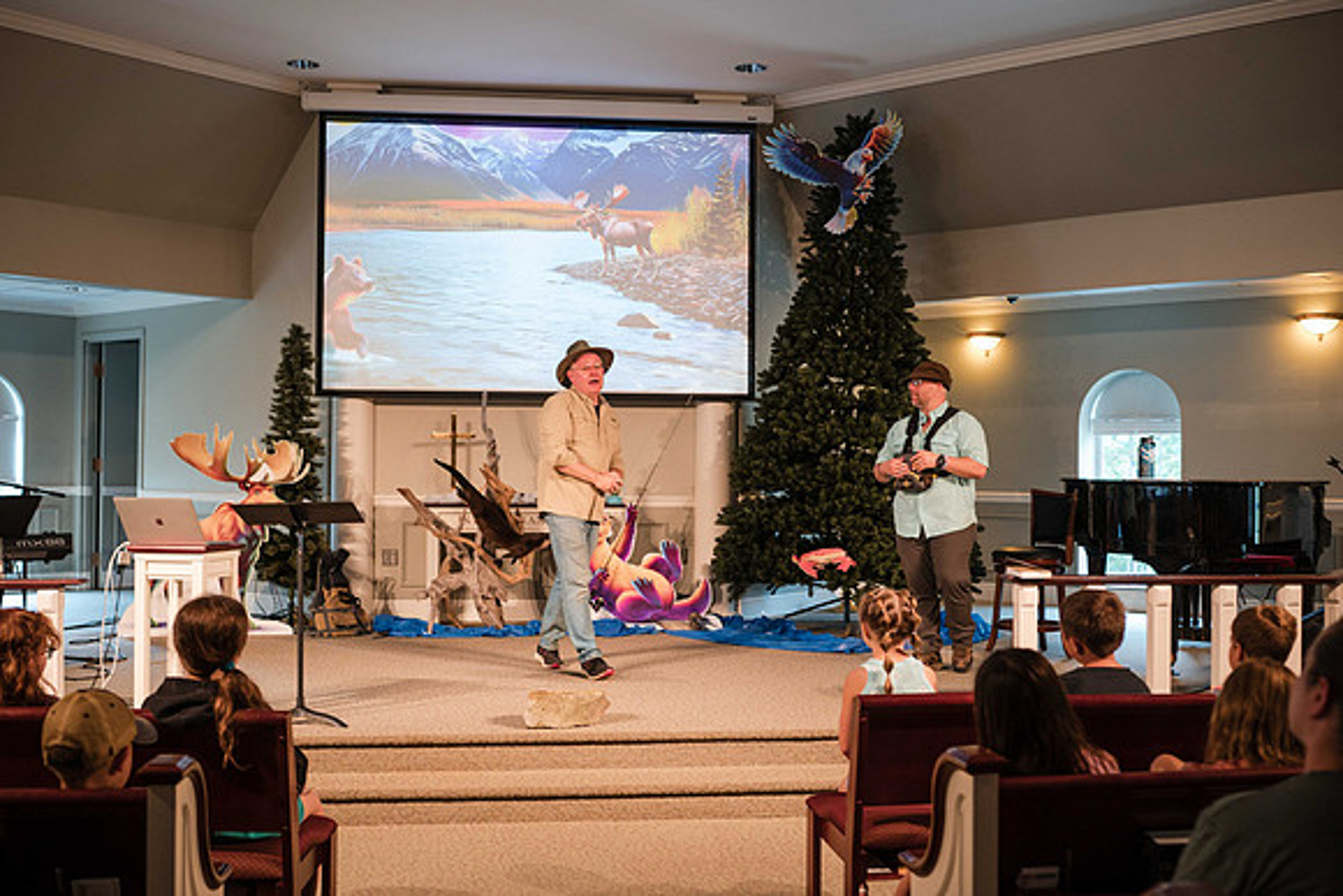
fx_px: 1447
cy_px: 444
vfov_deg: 34.4
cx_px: 669
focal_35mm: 39
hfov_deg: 49.8
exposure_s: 1/125
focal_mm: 35
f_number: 2.8
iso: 720
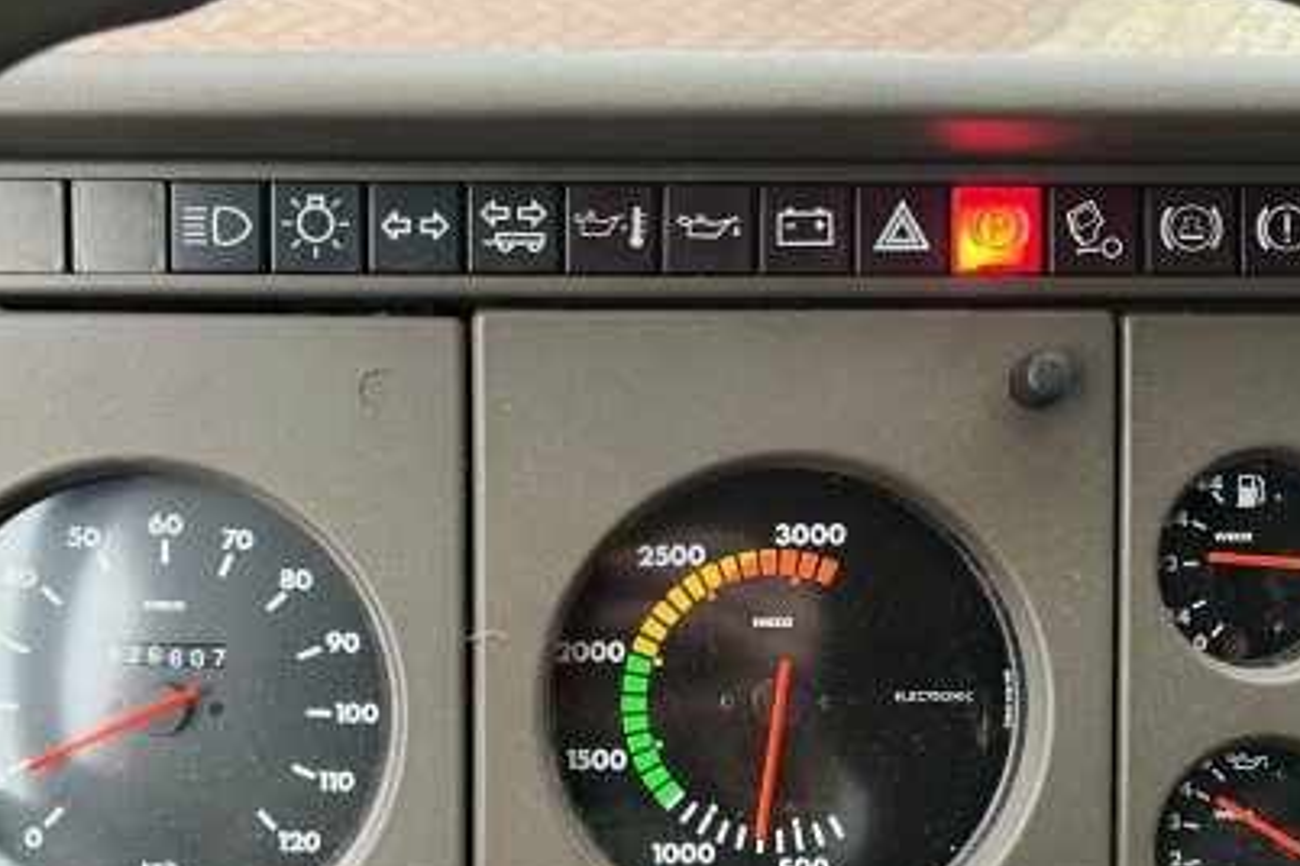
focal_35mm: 43
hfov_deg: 45.3
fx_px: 1553
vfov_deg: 30.6
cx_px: 563
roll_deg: -1.3
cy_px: 653
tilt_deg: -43.1
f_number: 1.5
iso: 250
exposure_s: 1/60
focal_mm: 5.7
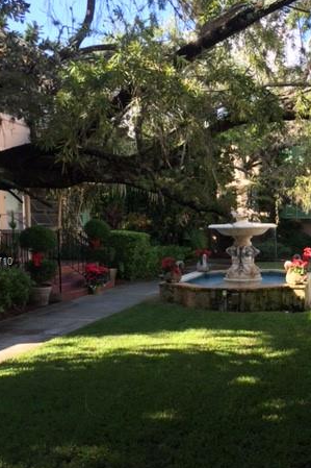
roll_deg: +0.3
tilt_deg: -2.9
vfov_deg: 45.4
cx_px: 212
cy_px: 263
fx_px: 558
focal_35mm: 43
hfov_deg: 30.9
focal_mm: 4.15
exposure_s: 1/282
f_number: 2.2
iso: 32
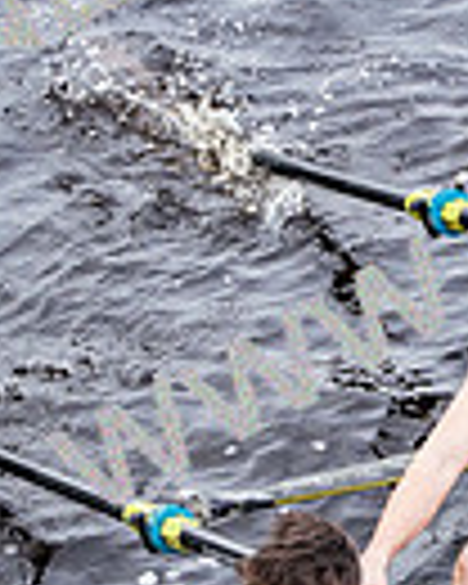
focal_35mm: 839
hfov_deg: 1.8
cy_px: 520
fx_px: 14526
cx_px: 603
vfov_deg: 2.3
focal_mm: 200
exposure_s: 1/2000
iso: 500
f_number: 2.8
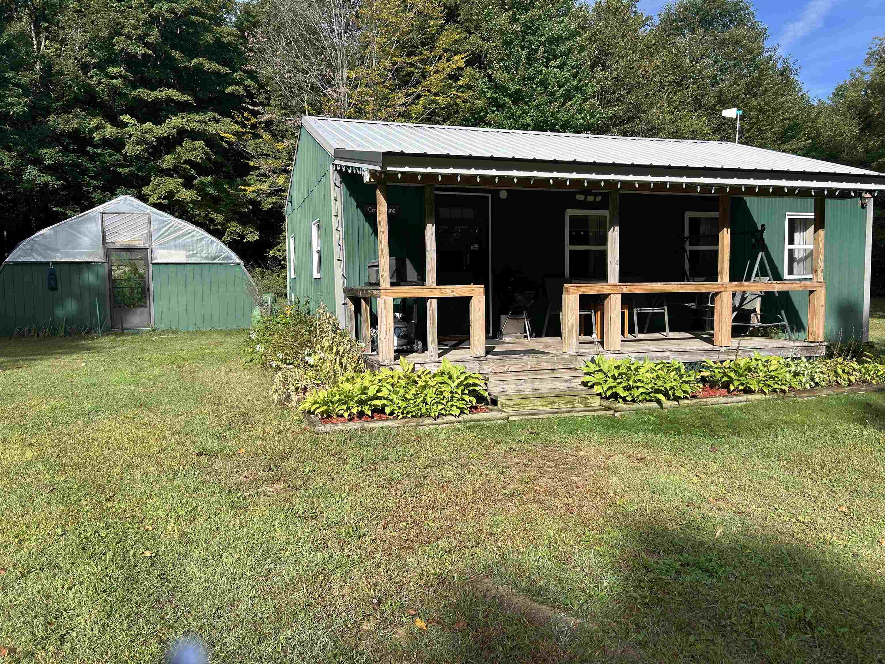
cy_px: 332
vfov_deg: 53.1
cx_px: 442
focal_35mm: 26
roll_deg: +1.8
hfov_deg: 67.3
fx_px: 665
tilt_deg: -4.8
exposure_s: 1/1751
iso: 50
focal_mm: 5.7
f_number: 1.5
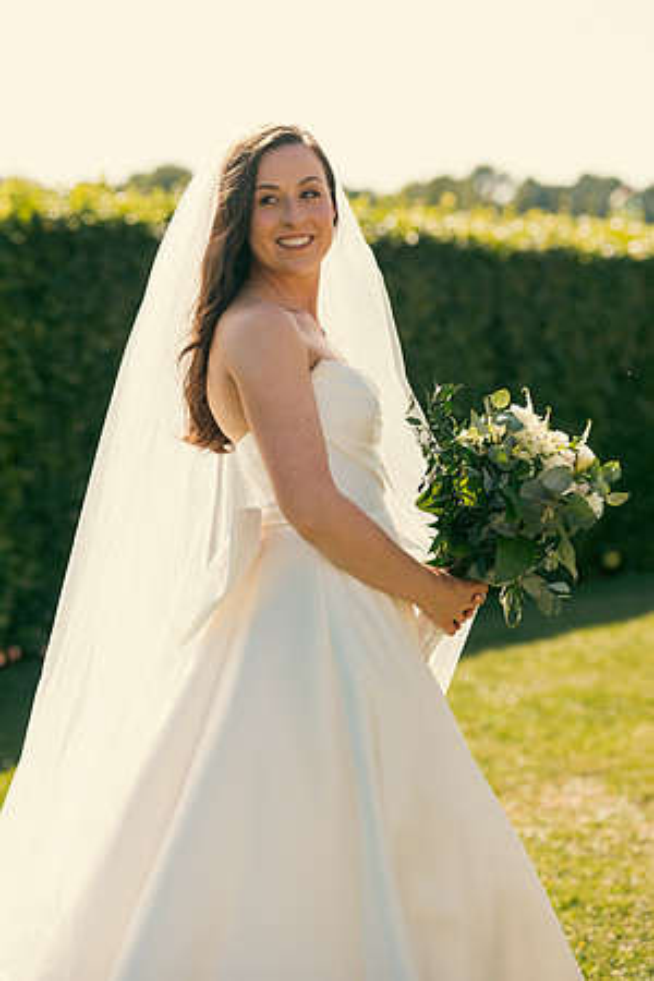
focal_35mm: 105
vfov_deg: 19.5
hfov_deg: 13.0
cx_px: 327
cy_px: 490
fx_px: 2861
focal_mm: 105
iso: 200
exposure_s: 1/800
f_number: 3.5
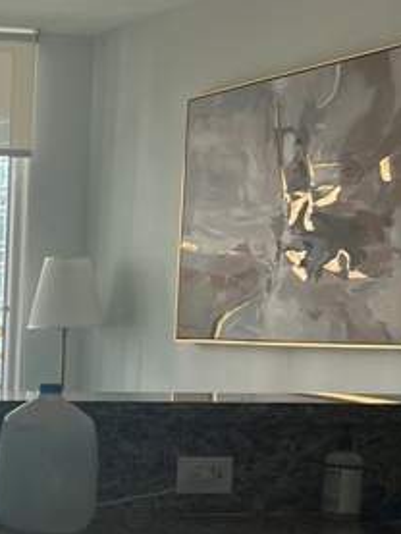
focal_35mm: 100
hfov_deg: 13.7
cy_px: 426
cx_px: -237
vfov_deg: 19.4
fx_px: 1543
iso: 50
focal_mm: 5.7
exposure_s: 1/121
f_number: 1.5
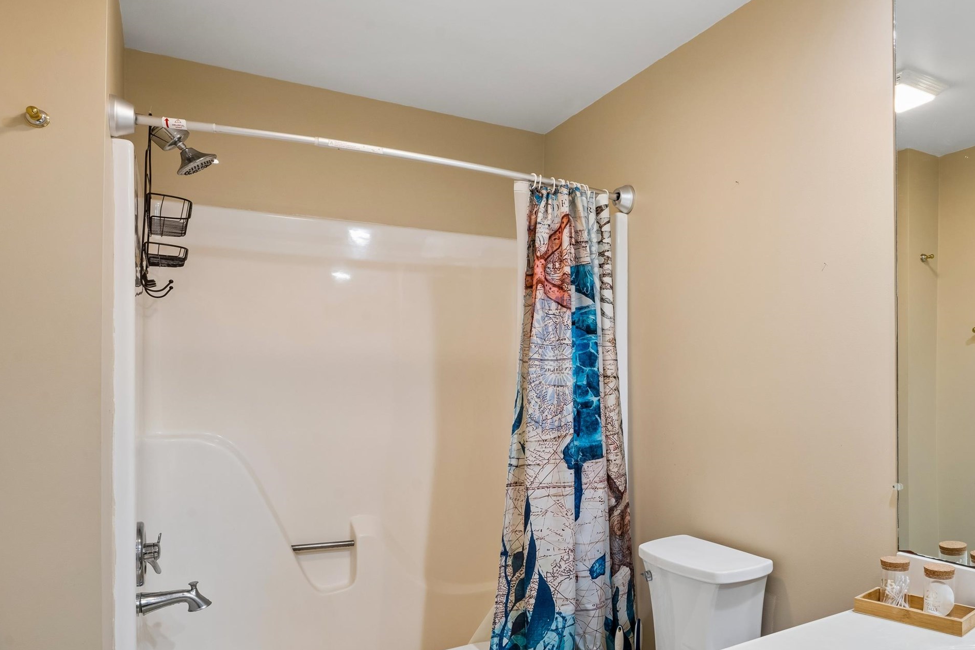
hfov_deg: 64.6
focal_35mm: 26
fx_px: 709
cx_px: 740
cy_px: 385
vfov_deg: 49.0
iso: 400
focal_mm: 16.1
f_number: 13
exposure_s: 1/3.33
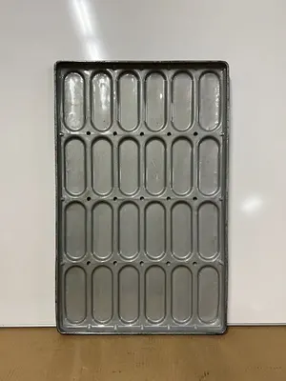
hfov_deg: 53.1
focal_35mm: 26
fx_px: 286
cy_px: 190
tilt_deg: -12.9
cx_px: 143
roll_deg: +0.5
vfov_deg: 67.3
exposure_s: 1/60
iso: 160
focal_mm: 5.7
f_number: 1.5
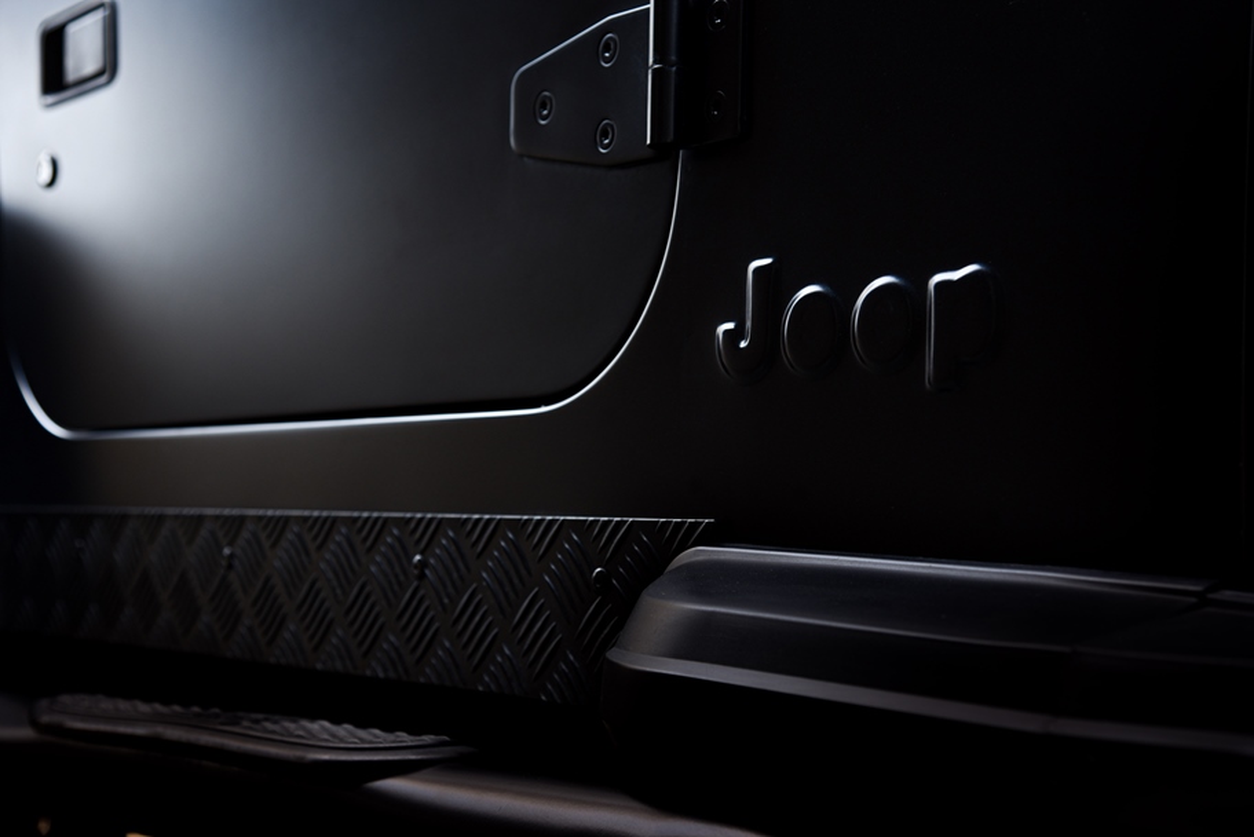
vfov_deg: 23.4
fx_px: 2021
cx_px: 627
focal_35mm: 58
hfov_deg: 34.5
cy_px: 418
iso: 200
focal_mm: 58
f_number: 5
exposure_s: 1/160
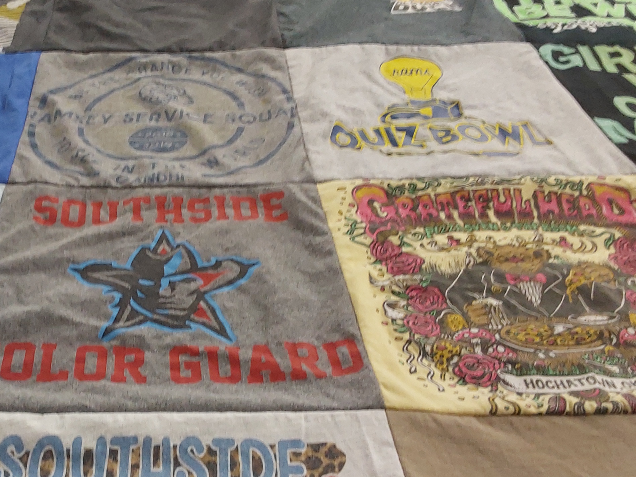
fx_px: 882
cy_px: 278
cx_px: 150
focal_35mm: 48
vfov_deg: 30.2
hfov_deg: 38.5
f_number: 1.9
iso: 125
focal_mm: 2.91
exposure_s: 1/60
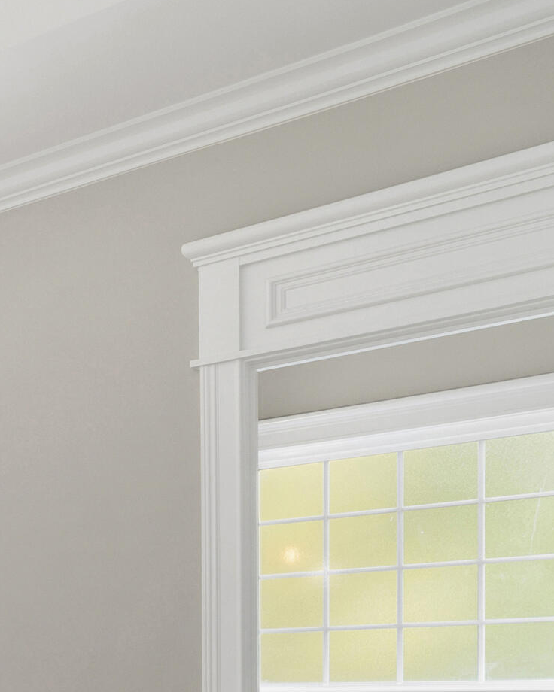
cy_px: 712
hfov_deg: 19.1
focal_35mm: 49
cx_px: -546
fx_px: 1004
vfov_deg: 34.2
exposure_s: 1/5
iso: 200
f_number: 8
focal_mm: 16
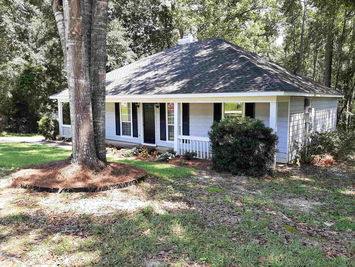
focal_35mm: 26
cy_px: 134
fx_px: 267
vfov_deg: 53.1
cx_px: 178
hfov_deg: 67.3
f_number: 1.7
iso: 40
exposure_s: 1/291
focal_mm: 3.93
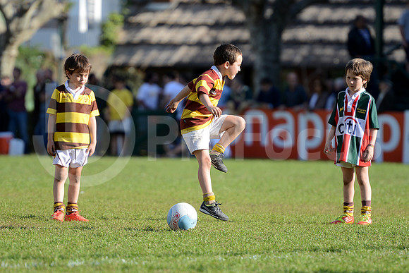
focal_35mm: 280
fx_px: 3182
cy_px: 136
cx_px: 204
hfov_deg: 7.4
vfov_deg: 4.9
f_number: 4
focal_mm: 280
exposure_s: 1/1000
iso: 320
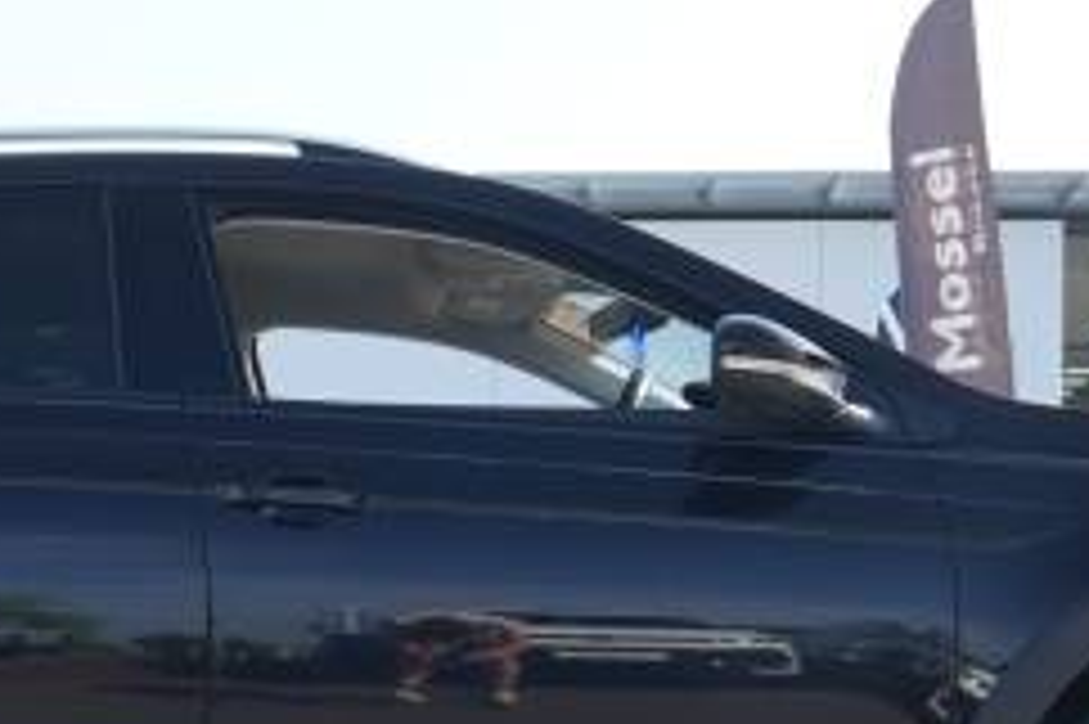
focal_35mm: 103
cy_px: 589
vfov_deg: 13.2
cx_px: 360
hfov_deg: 19.8
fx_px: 3114
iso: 100
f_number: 5.6
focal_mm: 26
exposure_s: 1/90
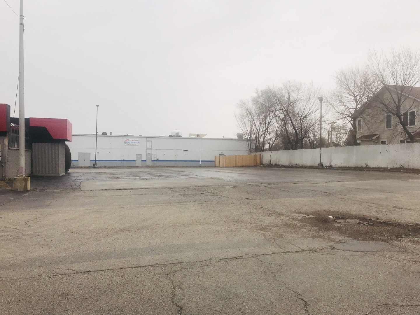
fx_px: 340
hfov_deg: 63.4
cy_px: 158
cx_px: 210
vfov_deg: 49.7
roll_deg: +0.5
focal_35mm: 28
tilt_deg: +2.0
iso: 20
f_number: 1.8
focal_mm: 3.99
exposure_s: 1/1916
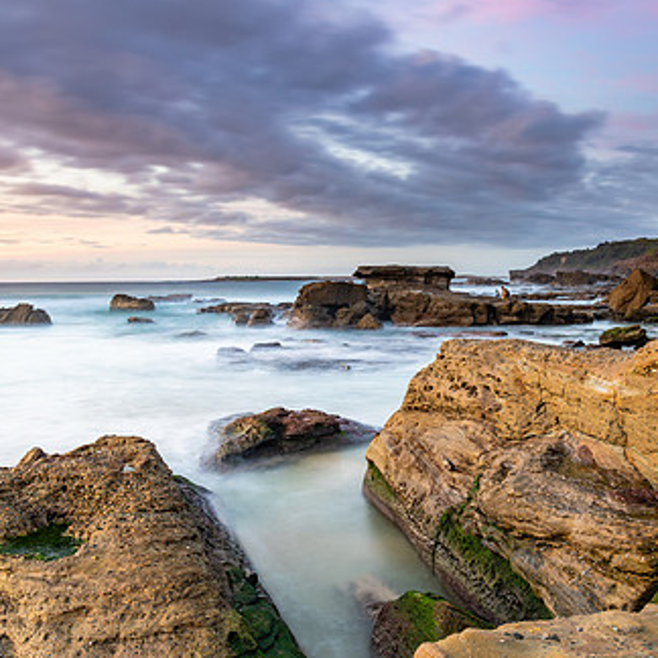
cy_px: 346
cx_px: 418
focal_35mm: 37
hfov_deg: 44.5
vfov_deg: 44.9
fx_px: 796
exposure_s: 13
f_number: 9
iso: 40
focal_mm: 24
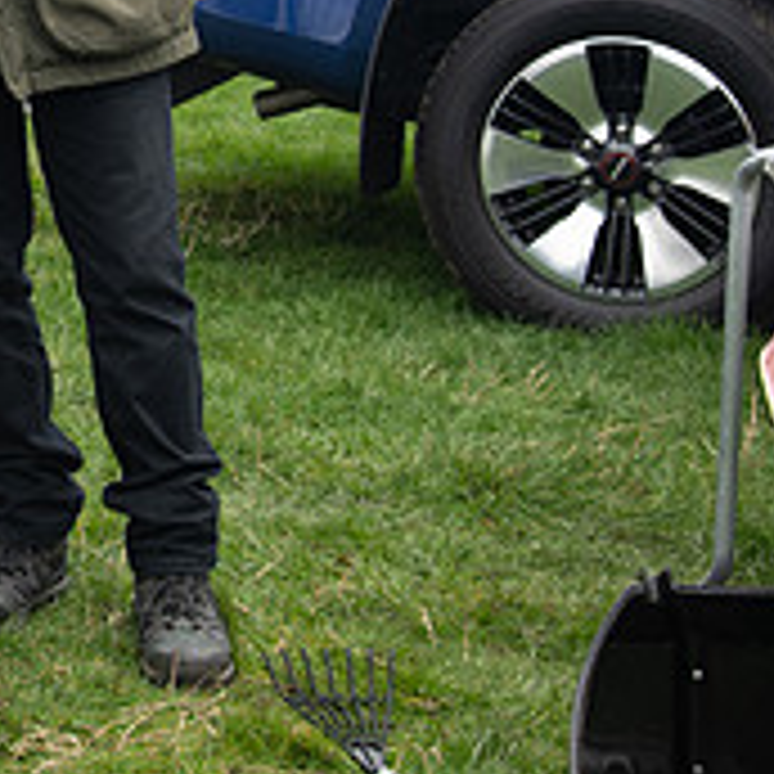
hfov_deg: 14.9
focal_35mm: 109
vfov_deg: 15.6
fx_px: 2757
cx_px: -364
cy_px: -32
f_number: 5
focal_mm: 38
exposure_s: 1/125
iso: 200
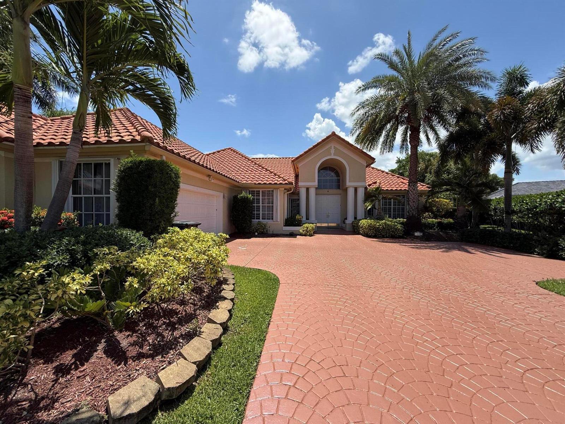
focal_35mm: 14
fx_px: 229
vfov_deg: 85.7
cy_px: 212
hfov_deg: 102.1
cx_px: 282
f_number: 2.2
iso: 50
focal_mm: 2.22
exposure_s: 1/2237
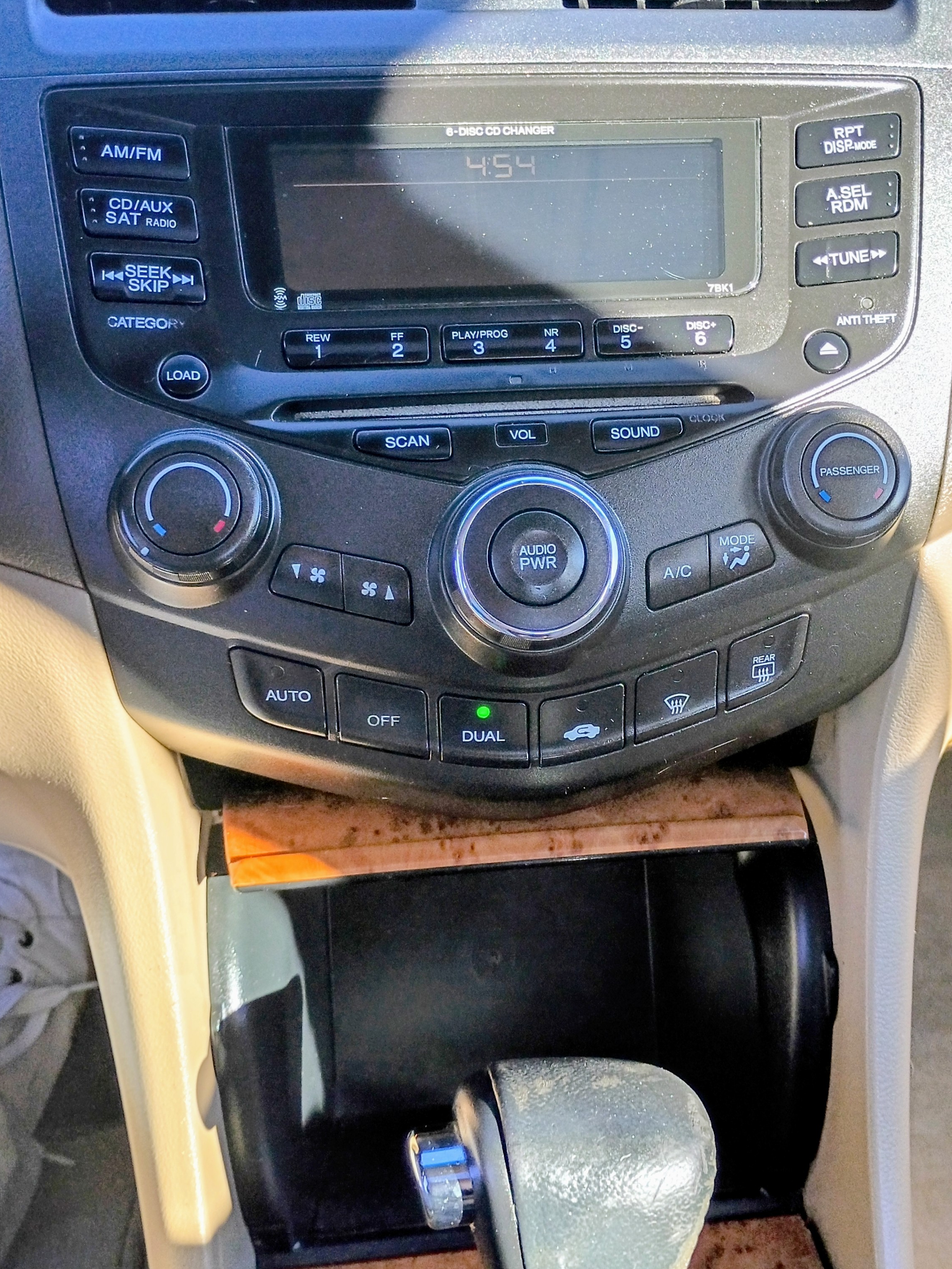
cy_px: 568
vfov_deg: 48.9
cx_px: 575
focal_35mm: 38
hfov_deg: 37.6
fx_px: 1393
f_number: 1.8
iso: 130
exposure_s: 1/120
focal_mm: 4.27
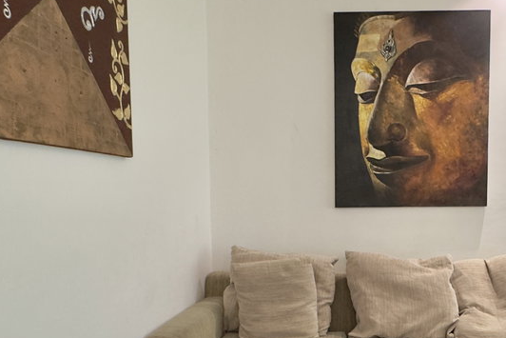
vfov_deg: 38.2
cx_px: 359
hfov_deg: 54.0
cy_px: 239
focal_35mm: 34
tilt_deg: -4.3
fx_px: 478
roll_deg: +0.2
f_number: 2.2
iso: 250
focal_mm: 2.22
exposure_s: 1/50
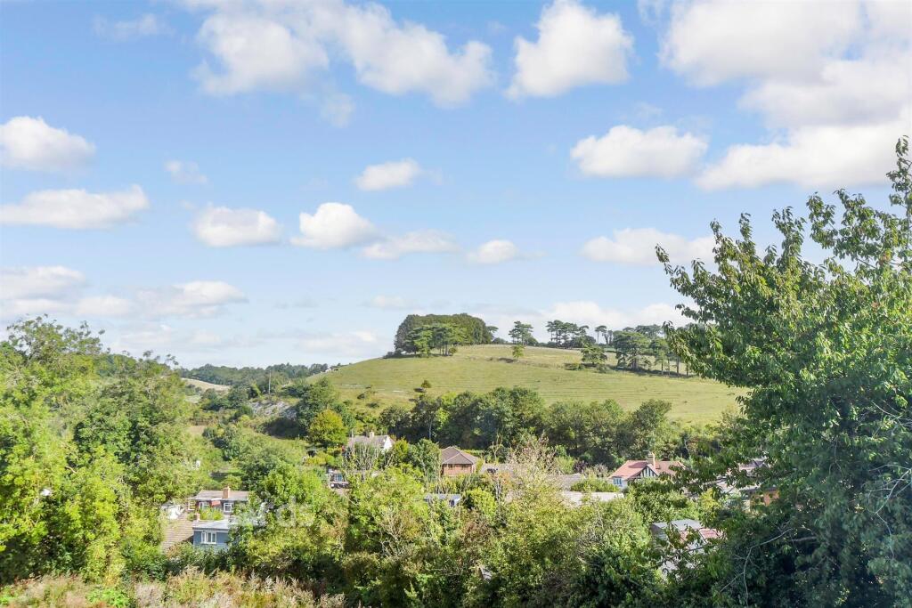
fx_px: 760
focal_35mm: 30
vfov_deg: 43.6
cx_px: 456
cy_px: 304
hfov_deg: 61.9
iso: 400
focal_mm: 20
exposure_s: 1/640
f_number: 7.1
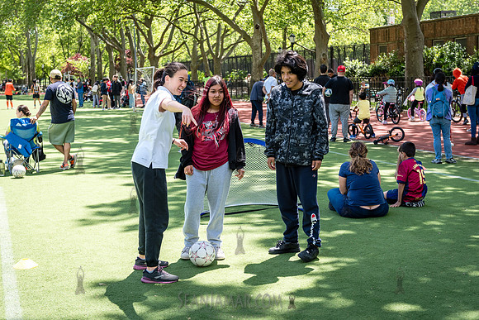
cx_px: 228
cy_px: 135
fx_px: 741
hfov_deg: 35.8
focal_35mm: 56
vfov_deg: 24.3
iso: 200
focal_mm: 48
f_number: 3.5
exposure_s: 1/400
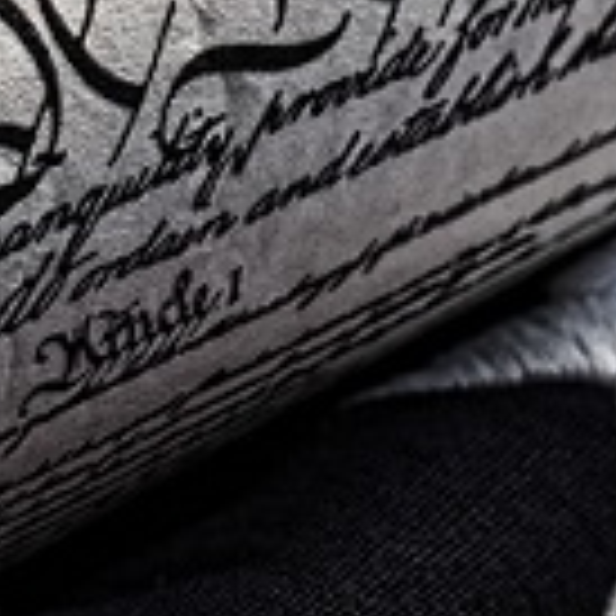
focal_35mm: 465
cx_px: -232
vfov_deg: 3.8
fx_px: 9362
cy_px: 295
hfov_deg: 3.8
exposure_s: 1/2
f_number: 9
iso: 100
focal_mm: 105
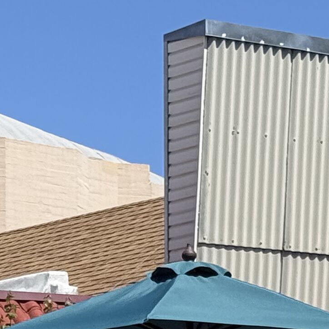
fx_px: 2548
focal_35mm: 237
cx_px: 167
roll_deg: -0.2
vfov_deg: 7.2
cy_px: 615
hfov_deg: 7.4
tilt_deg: +0.2
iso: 64
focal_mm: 6.76
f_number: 1.78
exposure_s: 1/6024
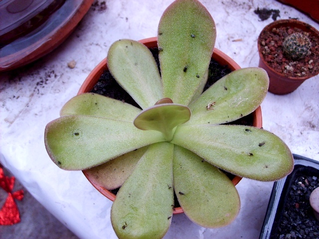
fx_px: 323
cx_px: 160
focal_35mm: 35
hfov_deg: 52.6
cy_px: 120
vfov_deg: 40.7
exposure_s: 1/30
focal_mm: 5.8
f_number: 2.8
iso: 93
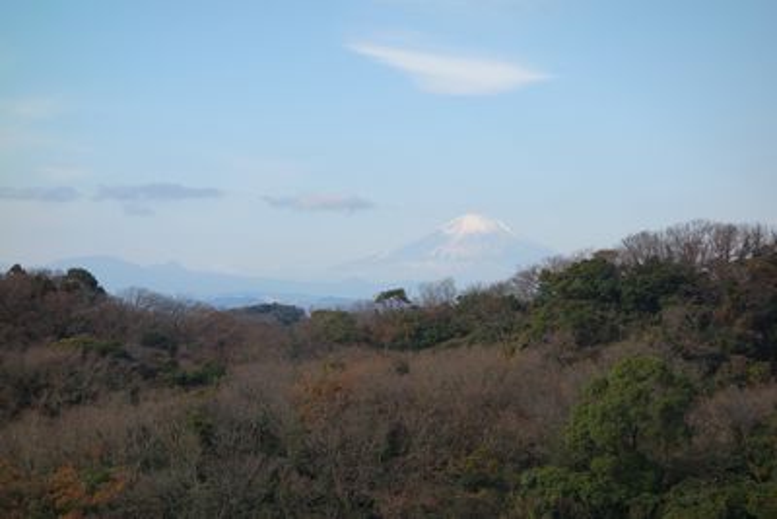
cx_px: 388
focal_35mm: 100
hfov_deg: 20.4
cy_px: 260
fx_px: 2159
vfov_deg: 13.7
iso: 125
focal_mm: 37.1
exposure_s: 1/400
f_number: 5.6
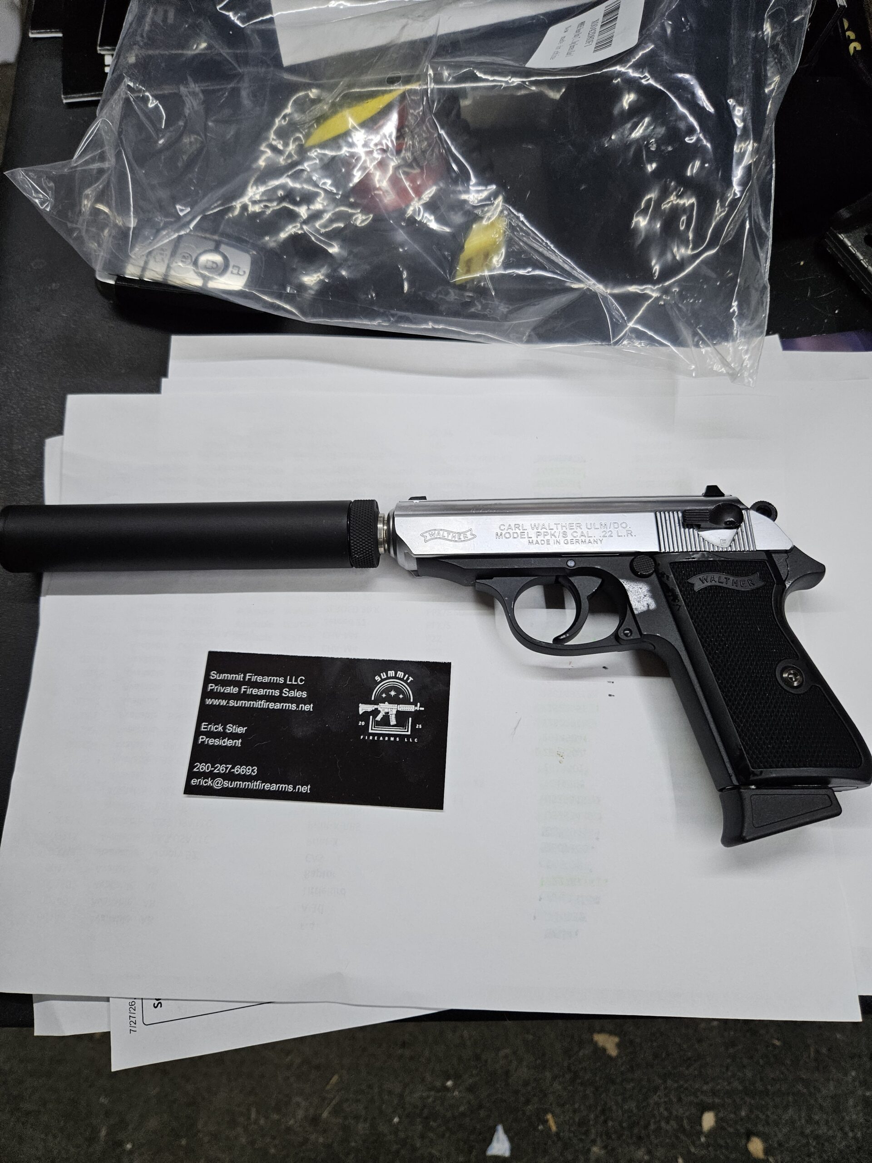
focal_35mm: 23
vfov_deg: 73.9
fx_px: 773
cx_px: 436
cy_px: 582
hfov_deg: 58.9
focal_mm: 5.4
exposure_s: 1/120
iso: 250
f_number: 1.8
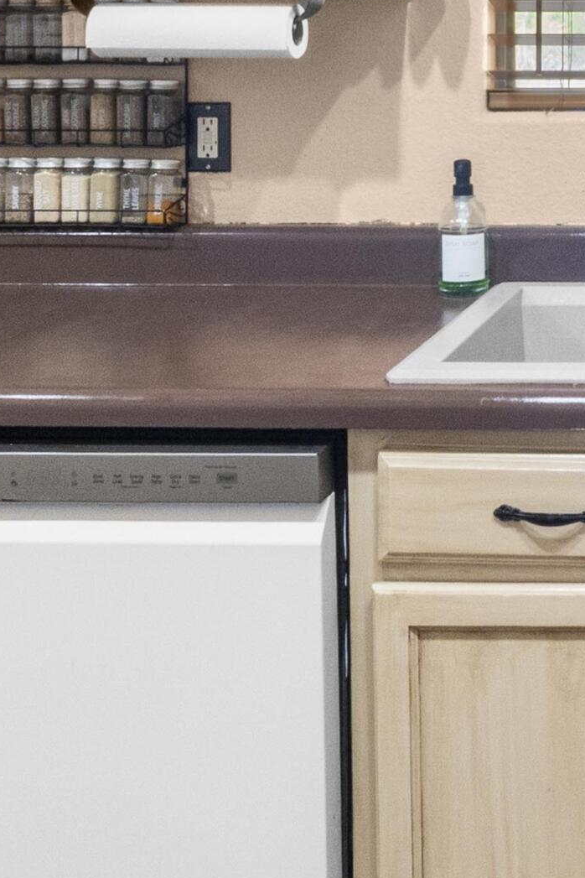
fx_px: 1048
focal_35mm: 43
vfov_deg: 41.3
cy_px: 64
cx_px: 778
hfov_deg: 26.2
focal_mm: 10
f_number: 22
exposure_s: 1/3
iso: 800
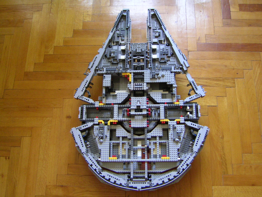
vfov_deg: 39.7
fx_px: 272
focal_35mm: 36
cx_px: 131
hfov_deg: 51.4
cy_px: 98
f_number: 2.8
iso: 100
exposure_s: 1/5
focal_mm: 5.6
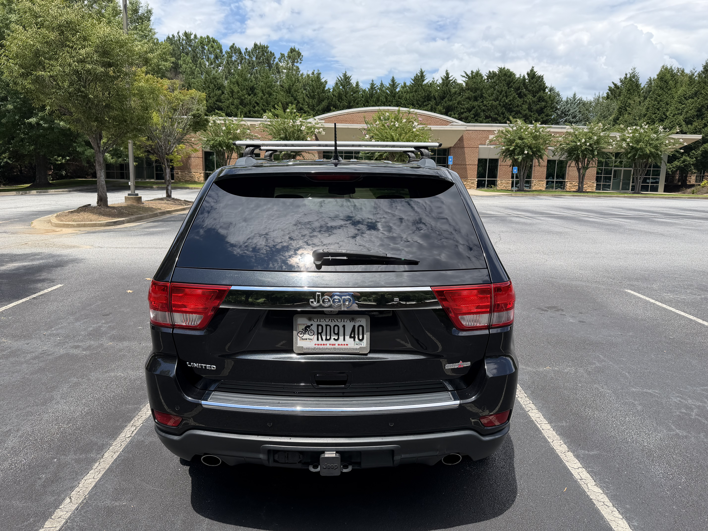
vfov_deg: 56.8
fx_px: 491
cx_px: 354
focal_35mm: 24
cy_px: 266
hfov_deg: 71.6
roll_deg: -1.0
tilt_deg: -10.6
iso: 80
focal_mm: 6.76
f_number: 1.78
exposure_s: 1/3279
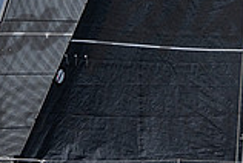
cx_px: 260
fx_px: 2867
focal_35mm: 424
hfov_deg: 4.8
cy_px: -26
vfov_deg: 3.3
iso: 800
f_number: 6.3
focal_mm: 105
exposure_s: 1/2500
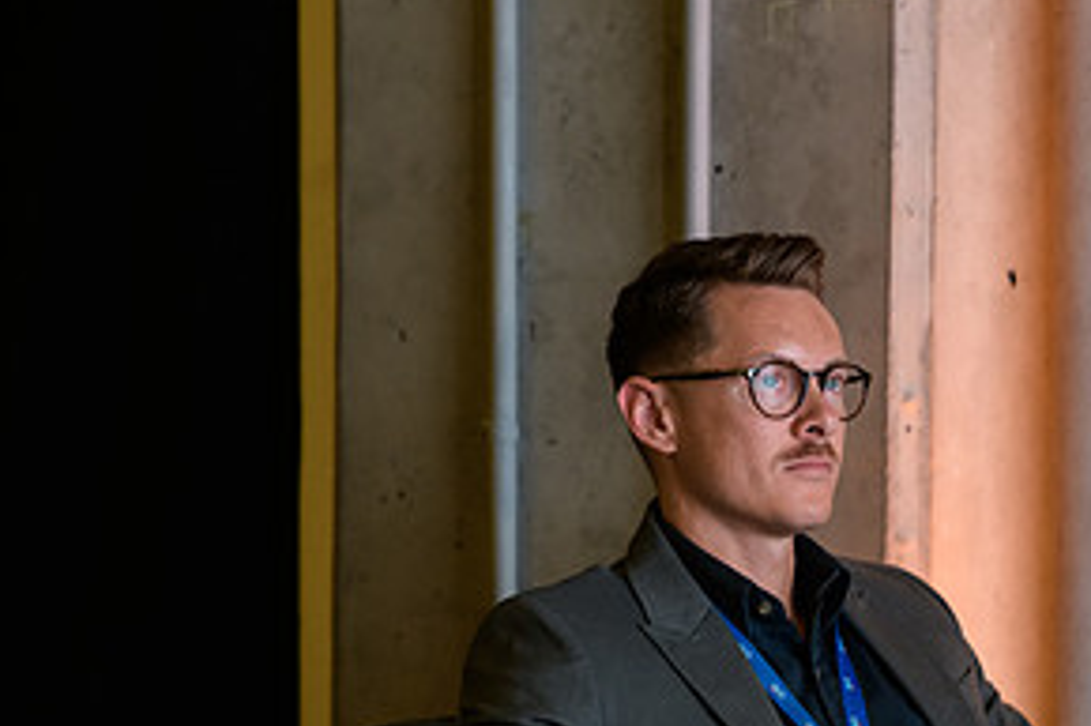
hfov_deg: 5.2
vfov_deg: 3.4
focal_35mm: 400
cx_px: 907
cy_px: 589
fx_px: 12115
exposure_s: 1/100
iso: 1600
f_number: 3.2
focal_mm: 200
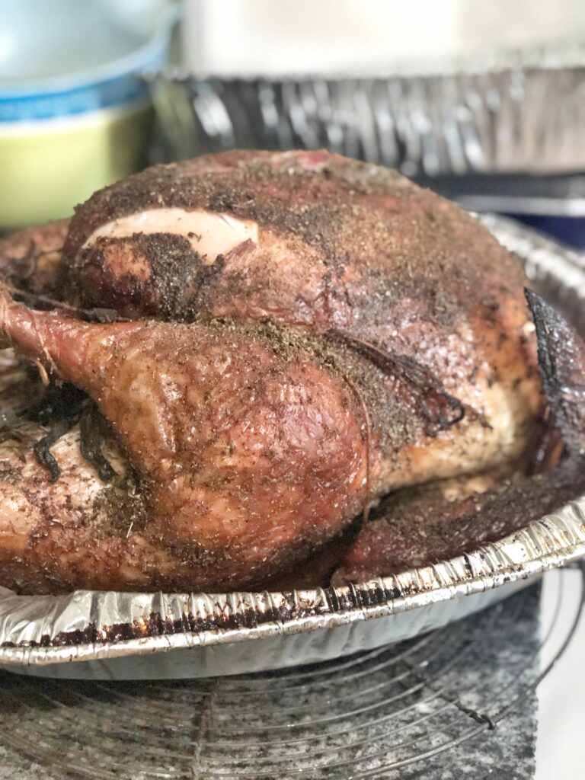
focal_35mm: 57
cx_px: 292
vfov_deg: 33.8
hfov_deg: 25.7
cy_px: 390
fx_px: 1284
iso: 1000
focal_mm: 6.6
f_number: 2.8
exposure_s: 1/30
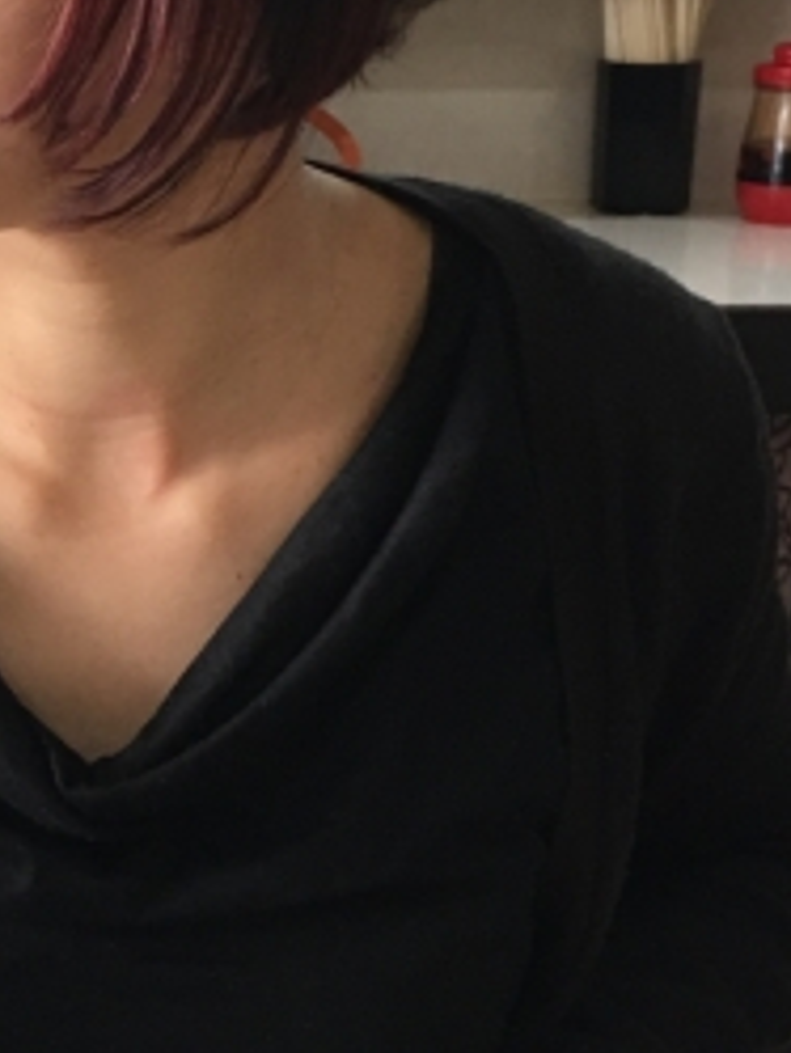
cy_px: 622
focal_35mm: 93
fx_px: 2831
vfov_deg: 21.1
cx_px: -55
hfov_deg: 15.5
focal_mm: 4.15
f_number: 2.2
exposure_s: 1/30
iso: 32
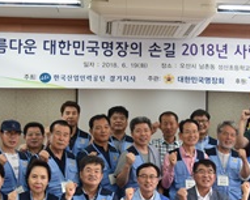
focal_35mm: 81
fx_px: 600
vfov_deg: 18.8
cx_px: 148
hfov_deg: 23.5
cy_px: 163
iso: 400
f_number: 4.5
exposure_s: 1/80
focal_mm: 22
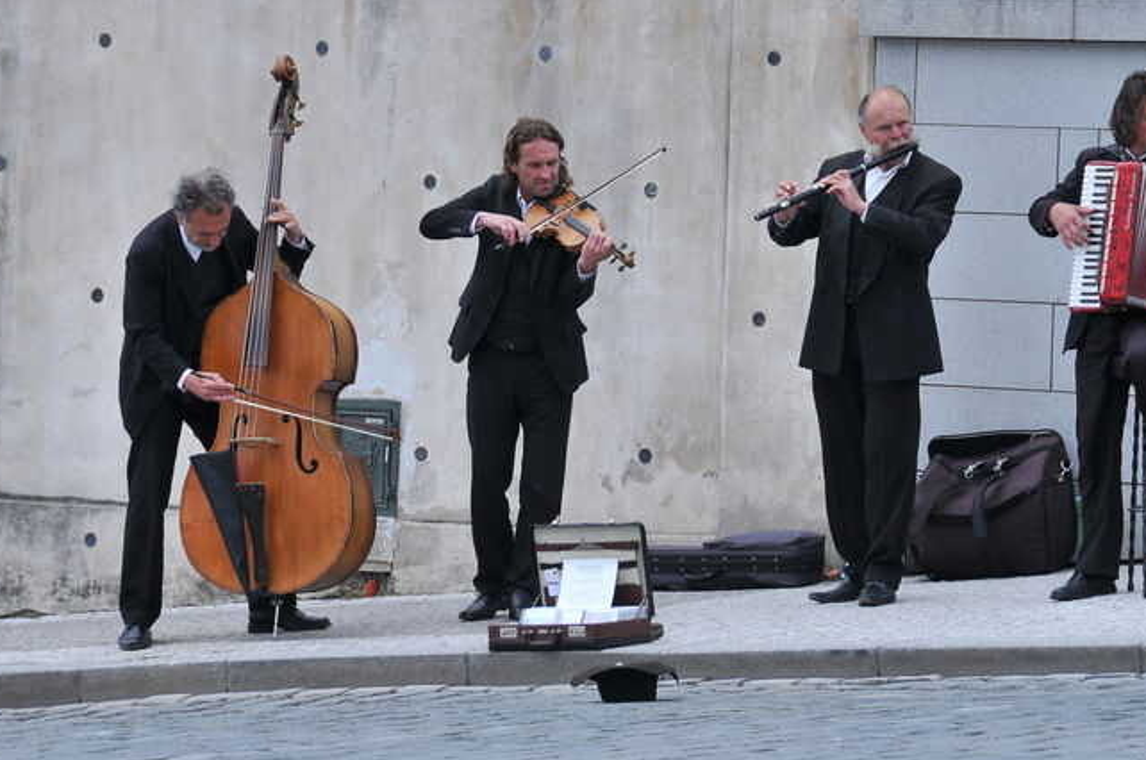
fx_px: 7015
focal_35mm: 221
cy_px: 270
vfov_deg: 6.2
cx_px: 634
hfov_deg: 9.3
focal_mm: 105
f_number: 6.3
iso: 200
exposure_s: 1/500
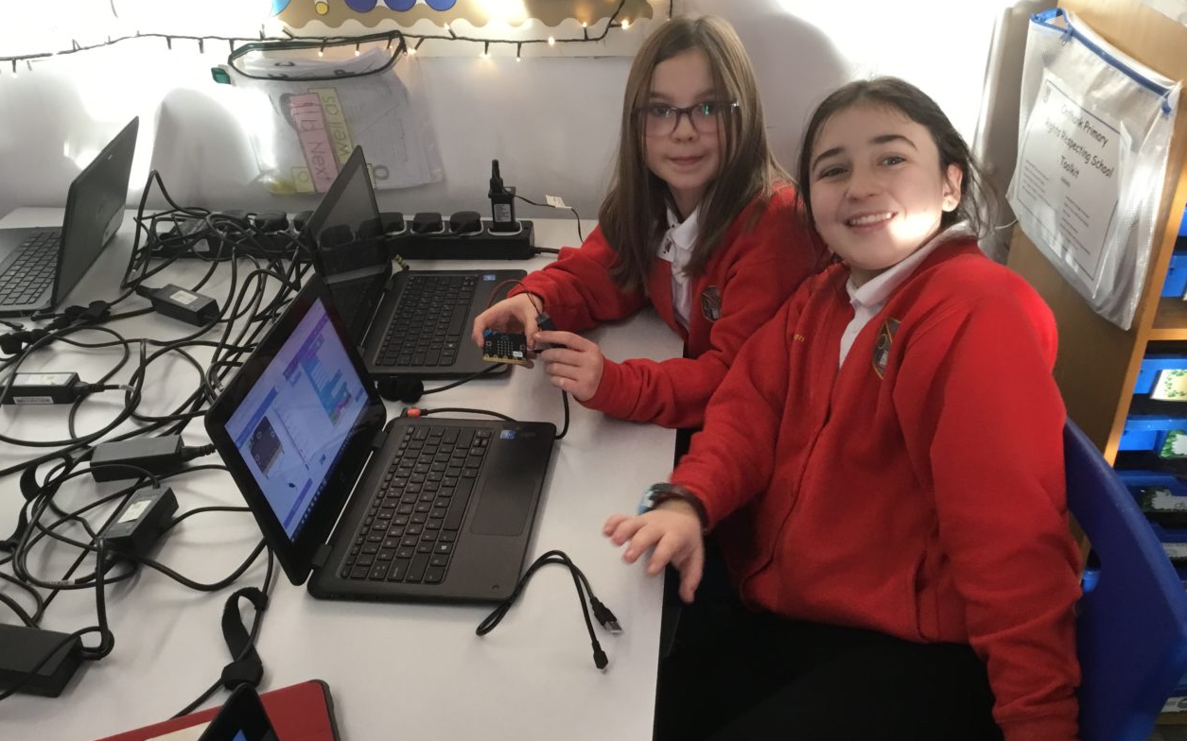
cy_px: 359
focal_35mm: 33
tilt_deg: -30.3
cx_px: 593
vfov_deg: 38.3
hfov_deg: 58.2
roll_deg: +1.8
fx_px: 1067
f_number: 2.4
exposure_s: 1/33
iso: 64
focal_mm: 3.3
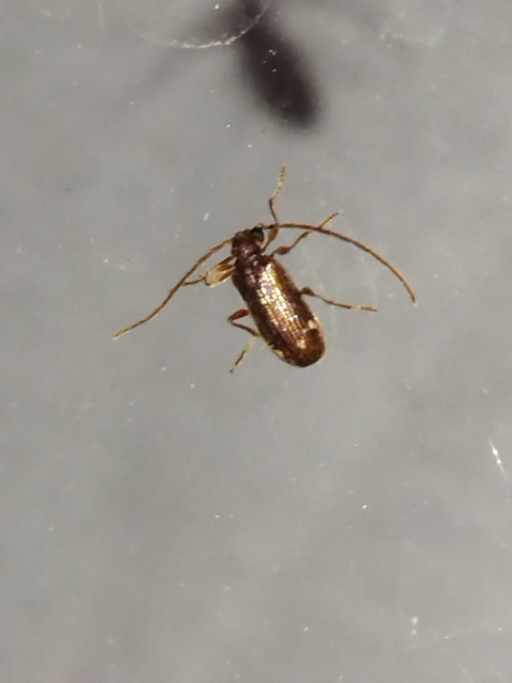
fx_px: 532
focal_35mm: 27
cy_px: 342
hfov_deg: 51.4
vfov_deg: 65.3
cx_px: 256
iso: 141
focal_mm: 4.71
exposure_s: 1/50
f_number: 1.79
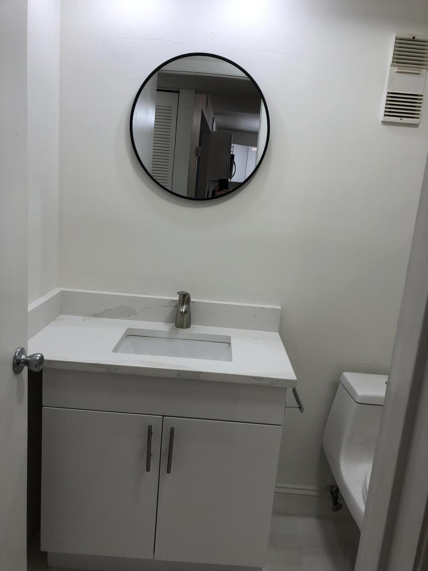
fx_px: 462
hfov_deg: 49.7
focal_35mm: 28
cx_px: 214
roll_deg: -5.4
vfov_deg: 63.4
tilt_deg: -13.1
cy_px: 286
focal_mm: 4
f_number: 1.8
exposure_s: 1/120
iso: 50
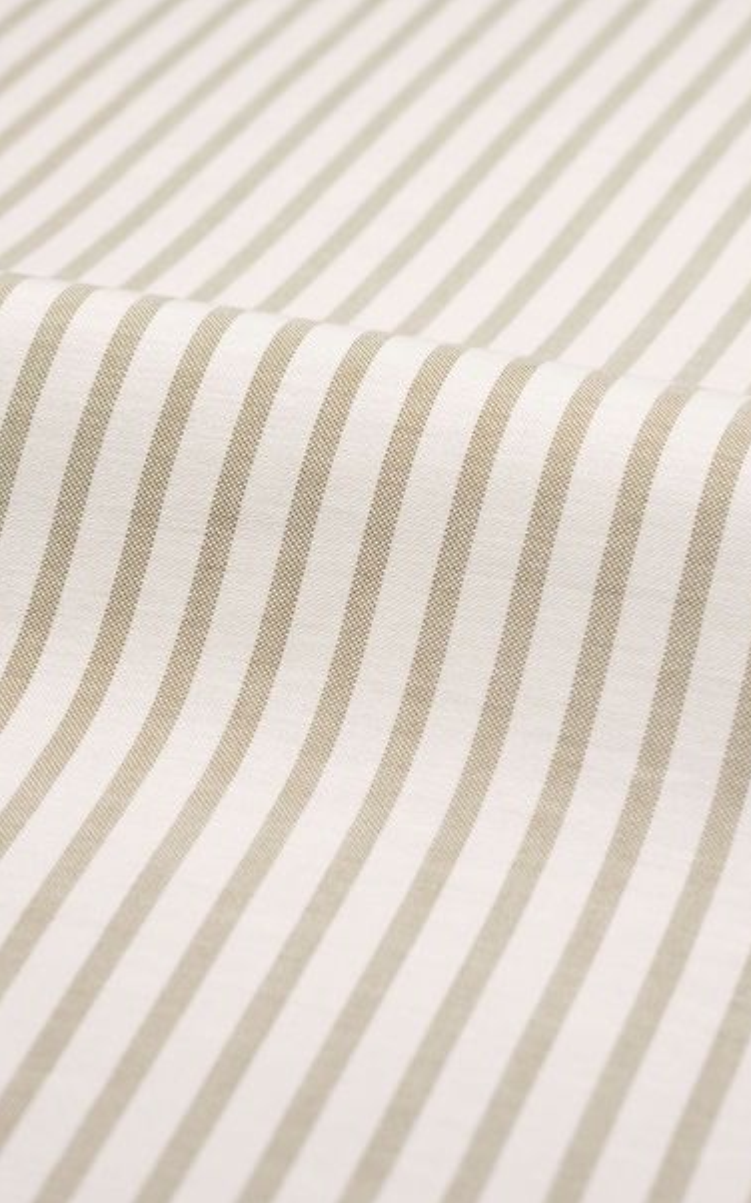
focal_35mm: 87
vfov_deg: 23.8
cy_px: 601
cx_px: 400
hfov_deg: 15.0
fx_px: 2850
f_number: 8
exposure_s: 1/160
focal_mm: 85
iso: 100
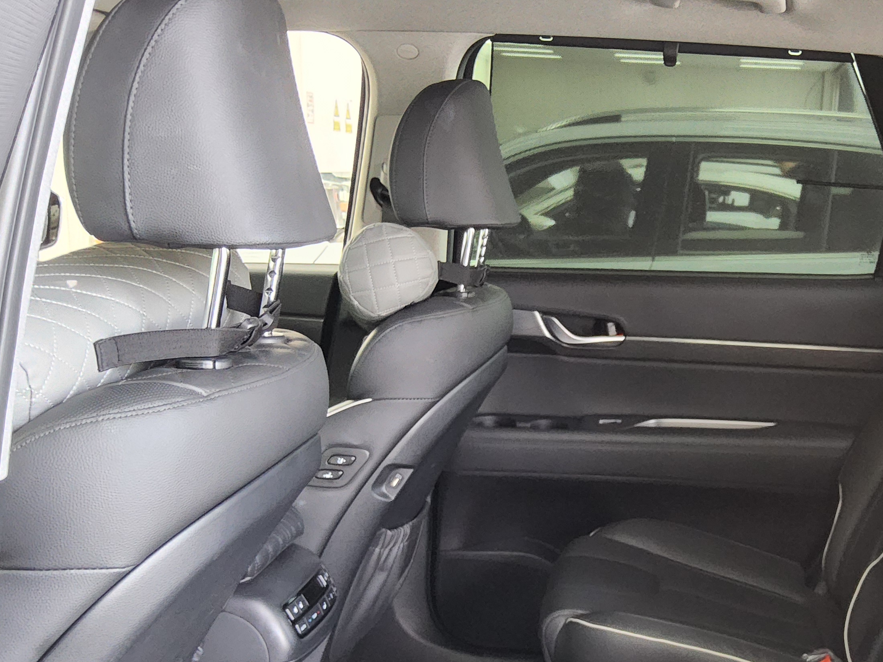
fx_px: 1199
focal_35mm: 47
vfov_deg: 30.3
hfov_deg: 39.1
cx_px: 688
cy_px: 505
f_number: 2
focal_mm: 3.08
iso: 640
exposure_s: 1/120
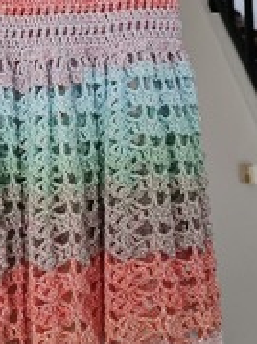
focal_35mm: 60
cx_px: 42
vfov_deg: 31.9
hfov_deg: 23.9
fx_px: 595
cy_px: 110
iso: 800
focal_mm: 6.3
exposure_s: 1/60
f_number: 1.7
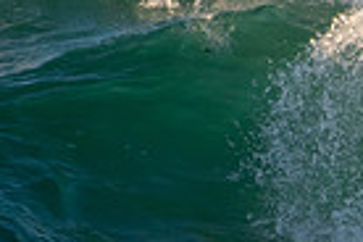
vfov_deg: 0.4
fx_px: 31780
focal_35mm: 3152
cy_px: 62
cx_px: 755
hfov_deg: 0.7
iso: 720
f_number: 5.6
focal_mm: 500
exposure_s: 1/1250
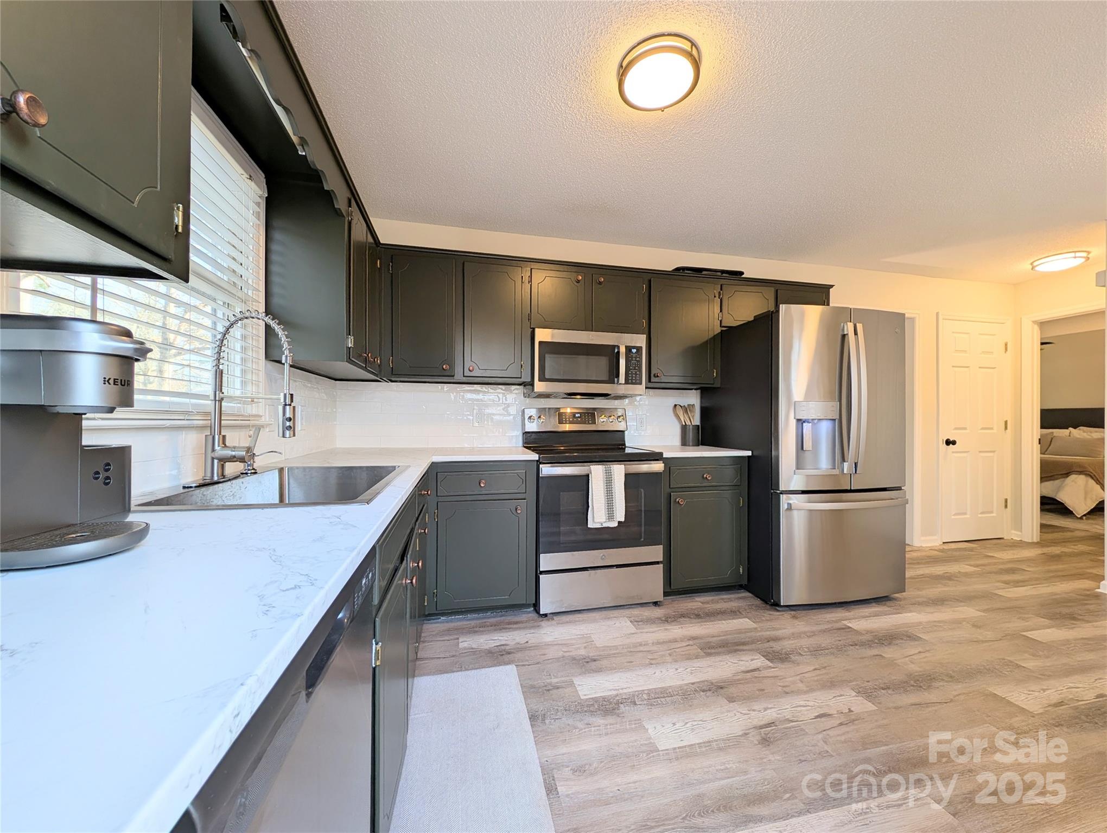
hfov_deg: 110.5
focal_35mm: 12
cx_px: 554
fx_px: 384
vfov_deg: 94.6
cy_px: 416
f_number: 1.95
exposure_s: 1/60
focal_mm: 2.23
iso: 43
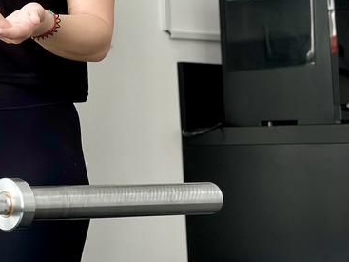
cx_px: -132
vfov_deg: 10.8
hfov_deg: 14.0
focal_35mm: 134
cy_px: -65
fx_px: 1351
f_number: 1.78
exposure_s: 1/121
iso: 100
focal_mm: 6.86
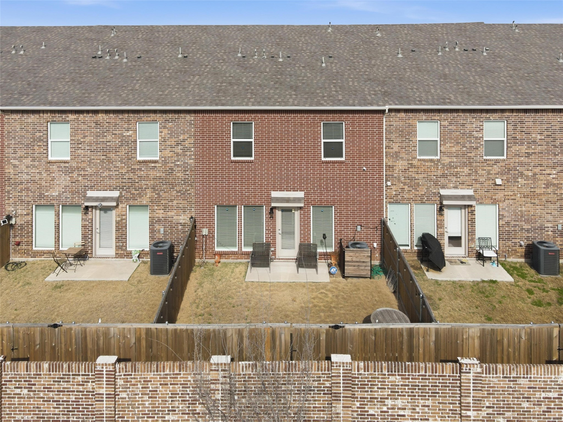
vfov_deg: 56.8
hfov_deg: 71.6
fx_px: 390
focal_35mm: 24
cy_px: 211
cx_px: 282
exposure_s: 1/1250
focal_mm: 4.5
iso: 100
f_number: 2.8
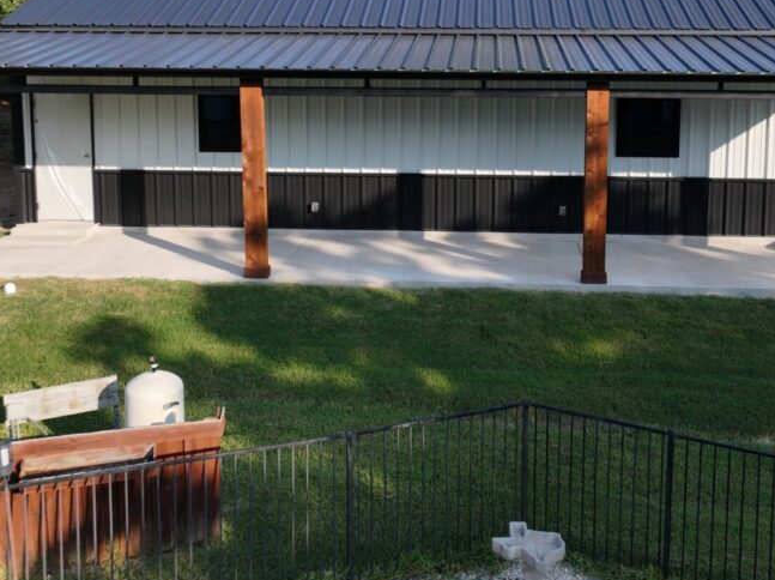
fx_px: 850
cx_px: 450
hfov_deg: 48.8
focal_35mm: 38
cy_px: 156
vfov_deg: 36.9
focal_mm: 12.29
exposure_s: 1/1250
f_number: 2.8
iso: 130
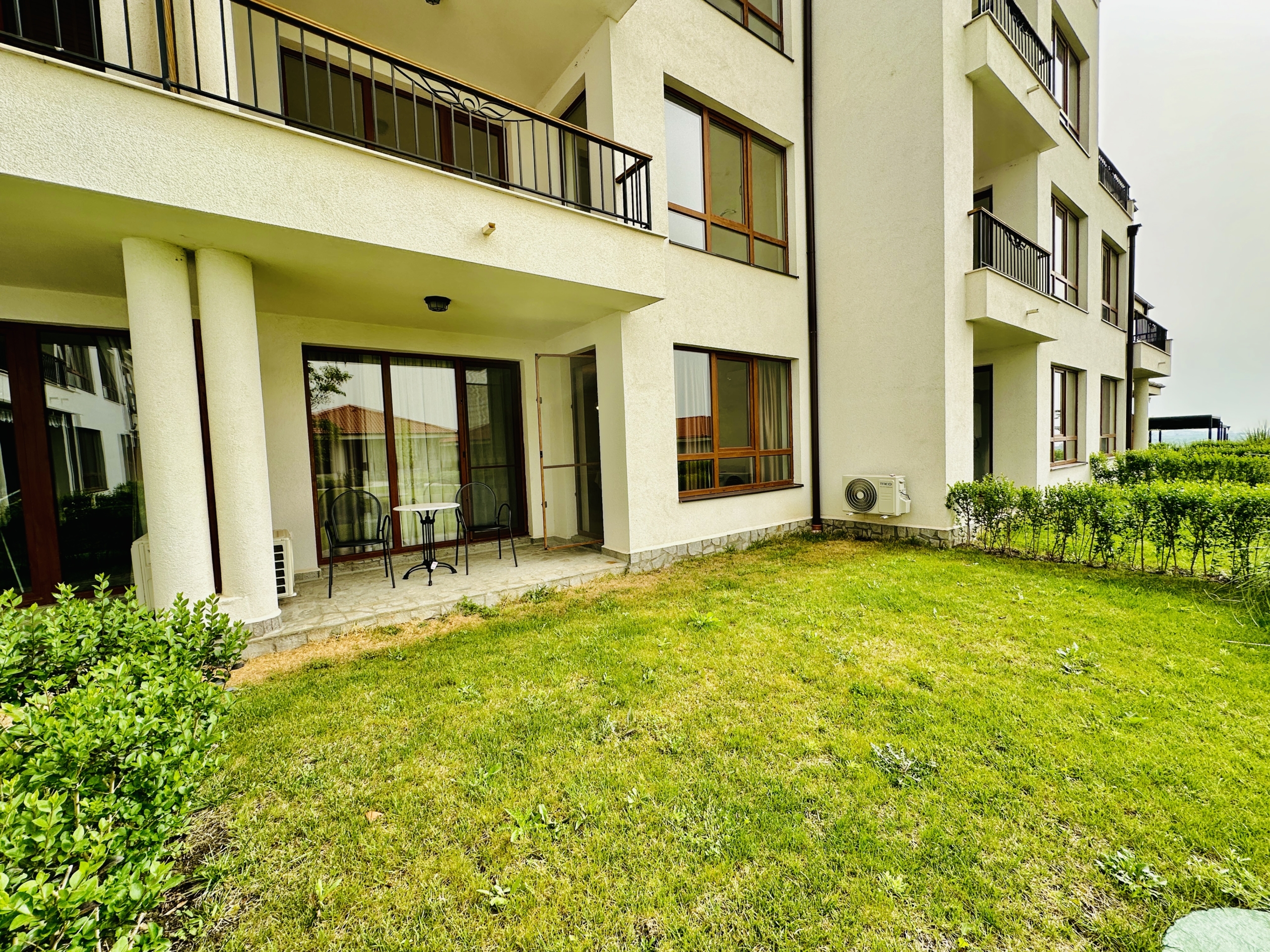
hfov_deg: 102.1
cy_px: 476
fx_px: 514
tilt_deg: -2.7
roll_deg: +2.3
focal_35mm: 14
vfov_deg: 85.7
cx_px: 635
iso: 40
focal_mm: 2.22
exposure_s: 1/725
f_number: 2.2
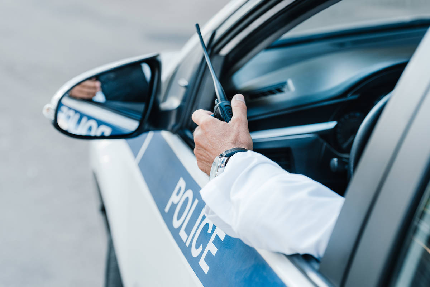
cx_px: 215
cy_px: 144
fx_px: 1135
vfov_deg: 14.4
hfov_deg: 21.5
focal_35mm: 95
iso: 200
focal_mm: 95
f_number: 4
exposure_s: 1/160
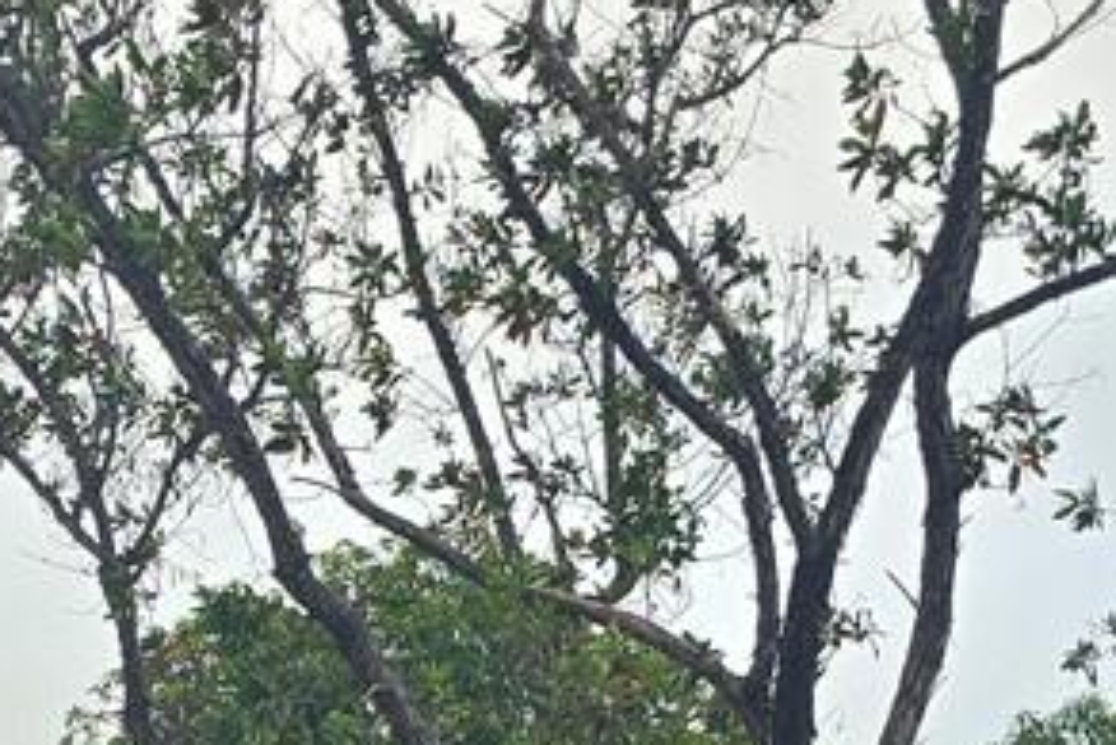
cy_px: 1780
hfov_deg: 14.9
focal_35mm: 131
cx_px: -386
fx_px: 4063
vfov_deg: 9.4
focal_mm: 6.3
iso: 12
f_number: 1.7
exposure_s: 1/276
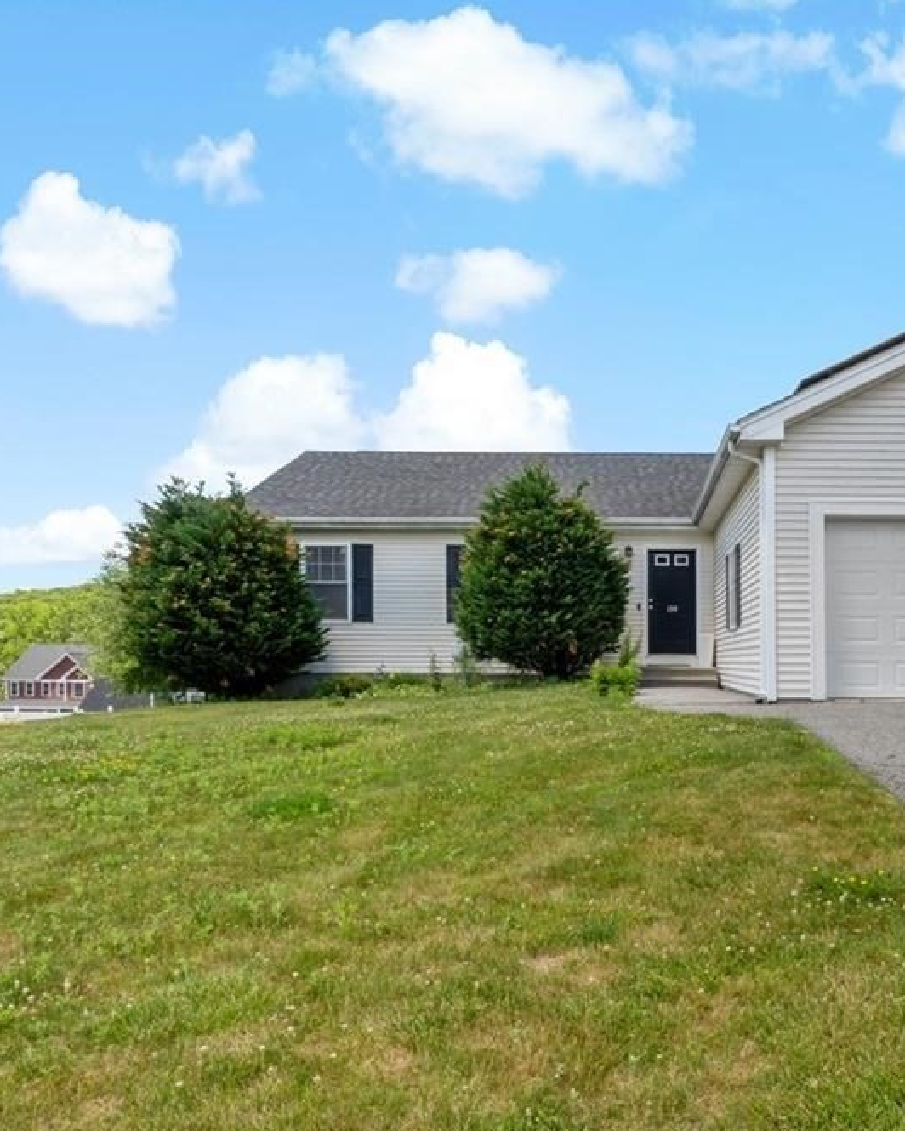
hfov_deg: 53.2
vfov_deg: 66.0
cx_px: 645
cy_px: 566
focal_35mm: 26
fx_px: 870
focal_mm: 18
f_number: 22
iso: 100
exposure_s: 1/25
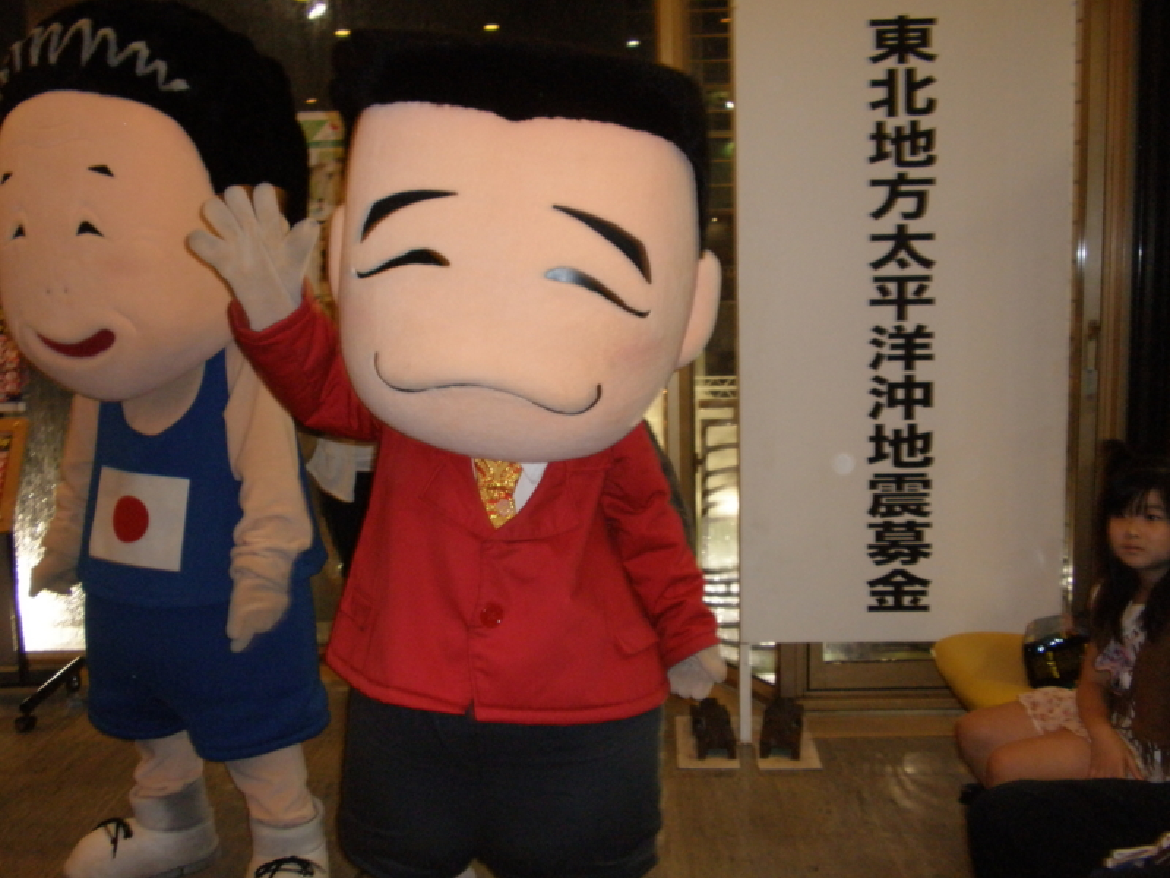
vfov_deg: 38.7
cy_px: 439
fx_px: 1251
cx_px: 585
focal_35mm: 37
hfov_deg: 50.1
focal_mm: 6.6
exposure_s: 1/30
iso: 200
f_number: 3.5
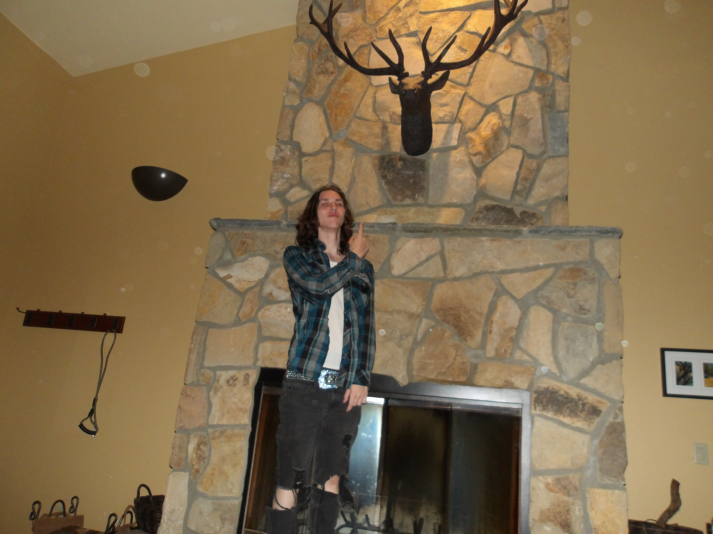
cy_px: 267
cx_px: 356
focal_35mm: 27
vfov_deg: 51.4
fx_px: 556
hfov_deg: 65.3
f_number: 3
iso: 500
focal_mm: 4.9
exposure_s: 1/60
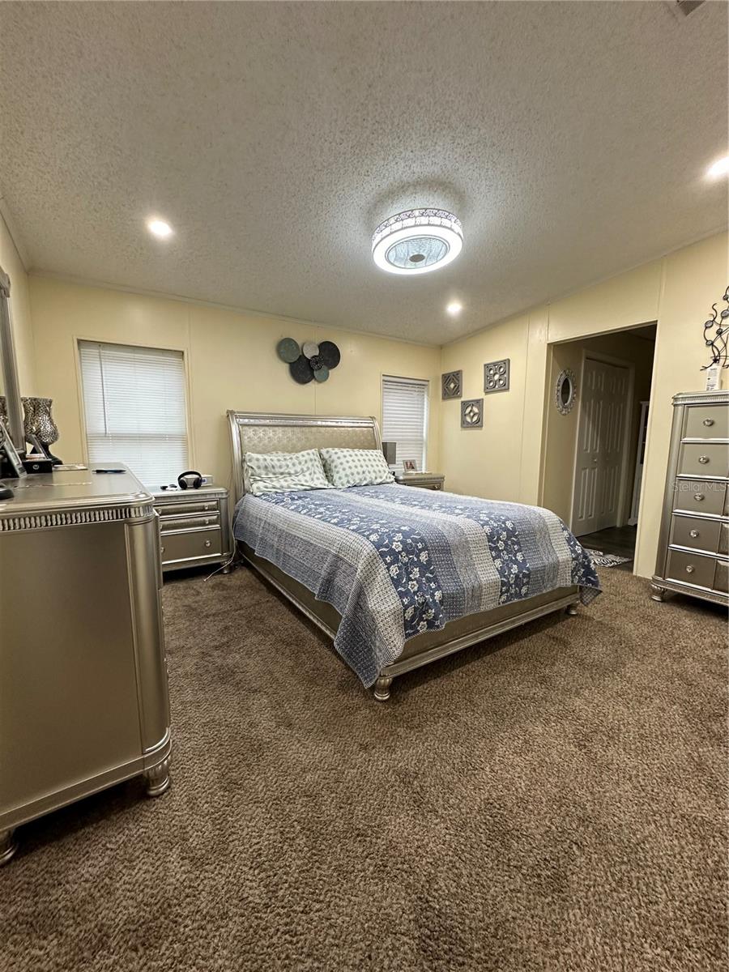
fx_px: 393
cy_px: 486
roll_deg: -2.8
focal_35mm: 14
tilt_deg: -5.7
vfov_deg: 102.1
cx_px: 364
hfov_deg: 85.7
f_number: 2.2
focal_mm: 2.22
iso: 200
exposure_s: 1/60
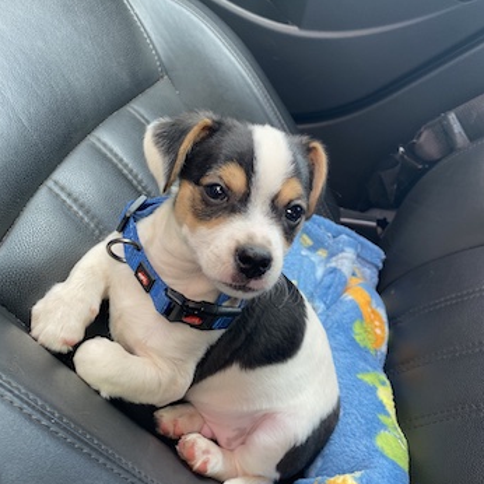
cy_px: 236
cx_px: 241
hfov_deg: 52.5
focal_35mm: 31
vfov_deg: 52.5
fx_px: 490
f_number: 1.8
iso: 125
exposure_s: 1/121
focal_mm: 4.25
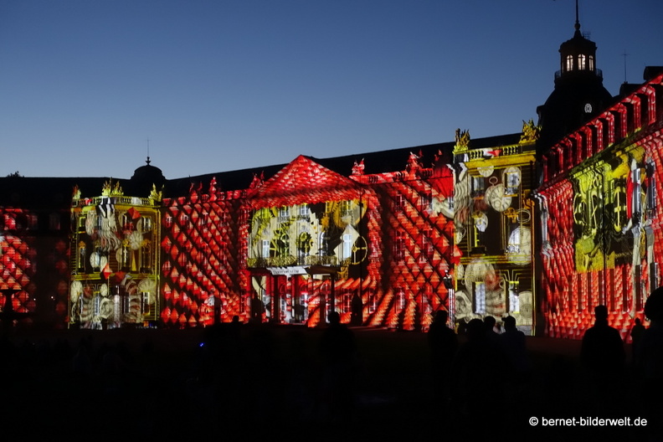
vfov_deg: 22.6
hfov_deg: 33.4
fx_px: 1105
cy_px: 221
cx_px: 332
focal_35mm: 60
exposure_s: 1/15
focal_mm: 22
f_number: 2.8
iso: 800
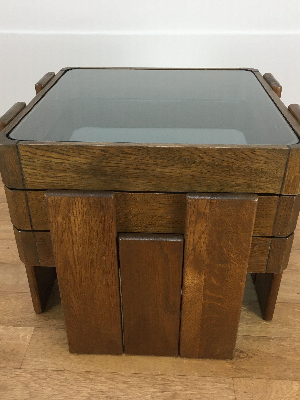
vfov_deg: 55.3
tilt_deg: -31.8
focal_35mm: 33
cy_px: 195
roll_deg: -0.7
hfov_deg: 42.9
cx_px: 146
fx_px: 381
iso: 40
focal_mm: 4.15
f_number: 2.2
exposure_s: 1/33
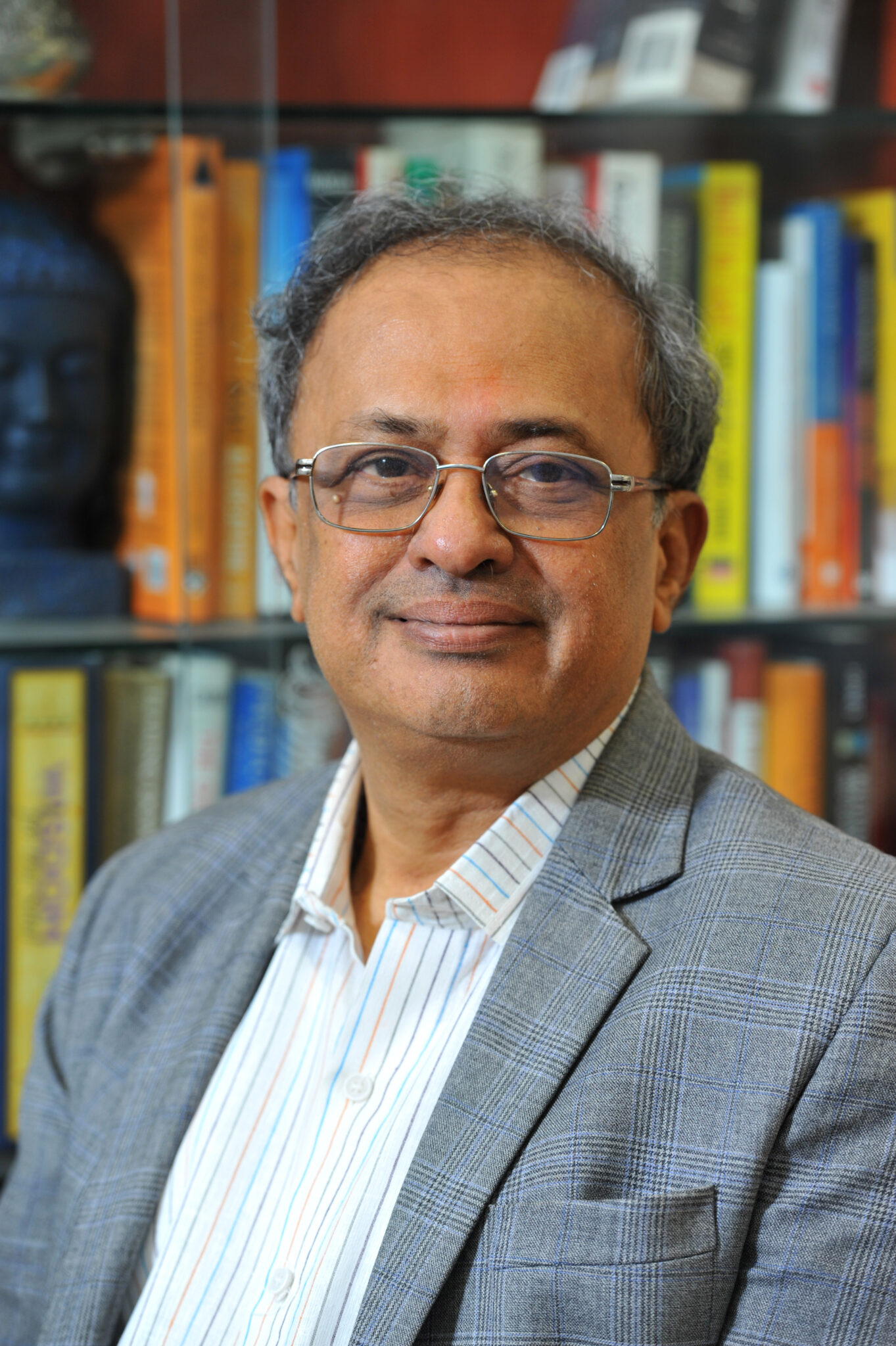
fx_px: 4859
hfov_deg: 10.5
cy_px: 673
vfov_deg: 15.8
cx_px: 448
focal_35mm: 130
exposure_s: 1/125
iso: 400
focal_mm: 130
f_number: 4.5
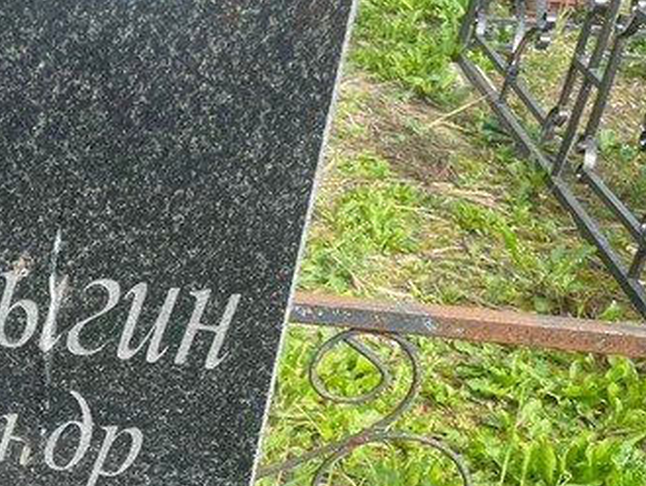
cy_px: 508
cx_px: -74
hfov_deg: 27.9
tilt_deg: -36.3
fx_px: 1177
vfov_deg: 22.3
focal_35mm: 63
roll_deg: -1.1
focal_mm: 4.2
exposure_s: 1/769
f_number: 1.6
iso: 32
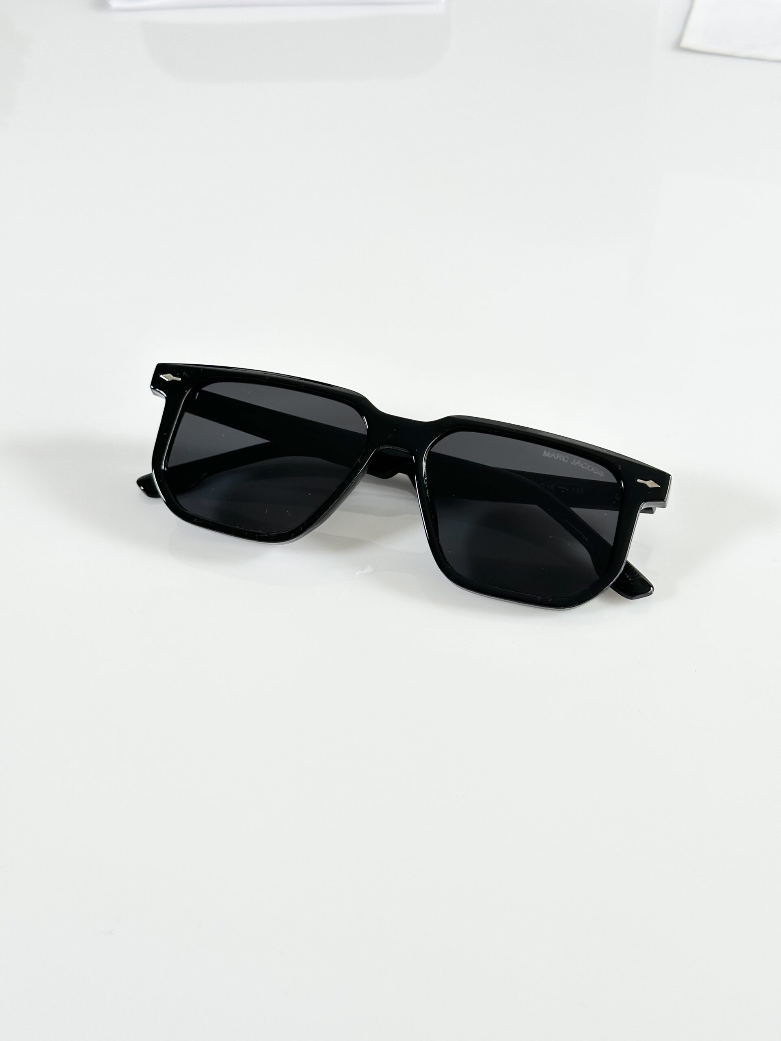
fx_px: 1444
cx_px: 390
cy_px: 520
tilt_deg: -45.1
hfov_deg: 30.3
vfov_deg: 39.7
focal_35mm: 48
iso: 64
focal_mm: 6.86
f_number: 1.78
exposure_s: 1/121
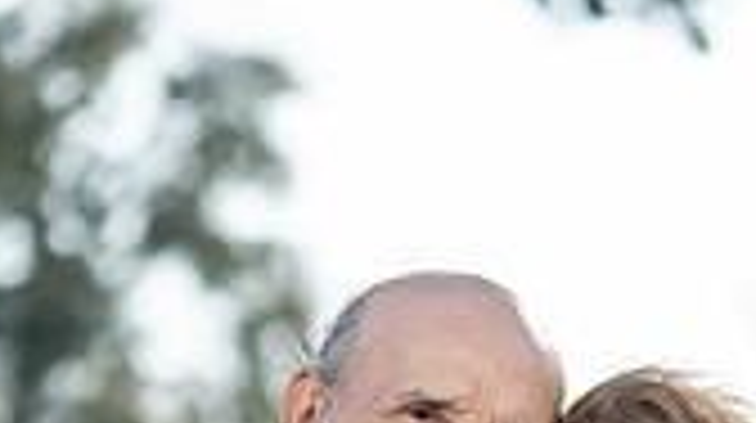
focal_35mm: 239
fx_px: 4785
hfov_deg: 9.0
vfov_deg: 5.0
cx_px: 580
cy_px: 896
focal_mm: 85
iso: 200
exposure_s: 1/1600
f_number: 2.8
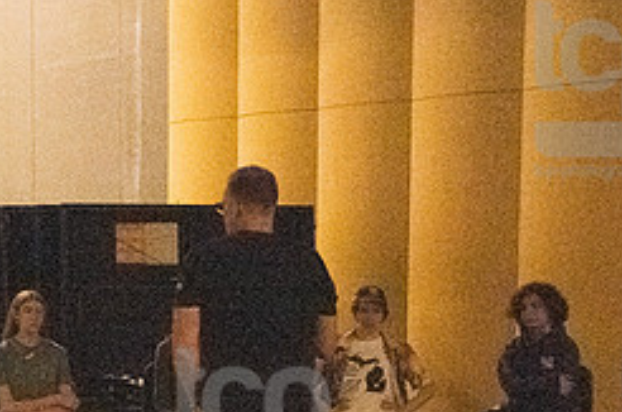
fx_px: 1466
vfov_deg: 15.6
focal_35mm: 85
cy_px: 437
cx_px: 253
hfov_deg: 23.9
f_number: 5.6
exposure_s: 1/400
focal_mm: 24
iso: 25600
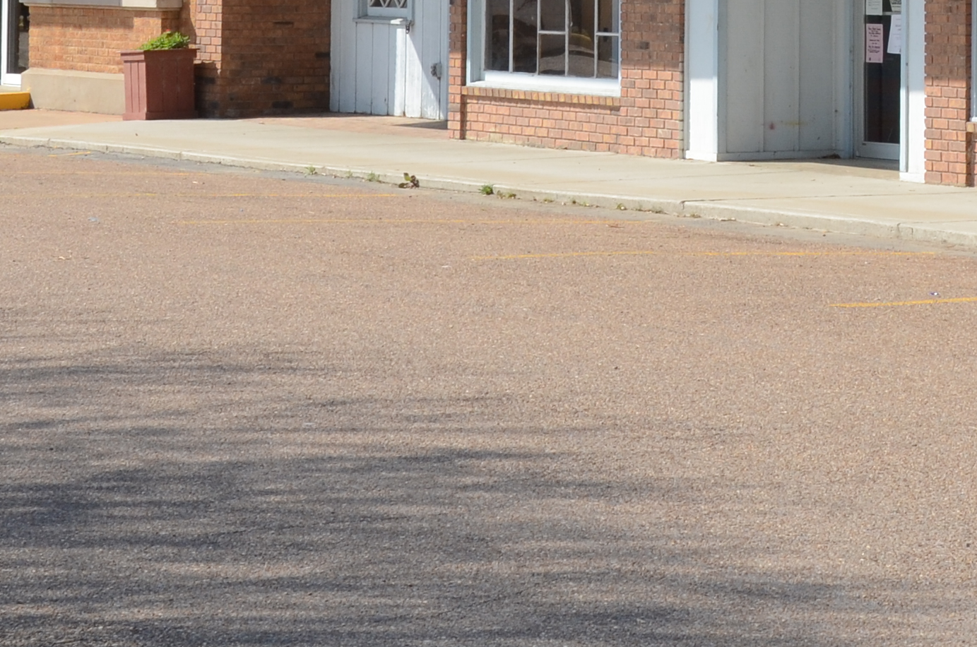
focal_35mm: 171
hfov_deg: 12.0
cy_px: -387
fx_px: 4631
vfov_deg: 7.8
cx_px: 722
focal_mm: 32
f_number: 10
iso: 200
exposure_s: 1/250
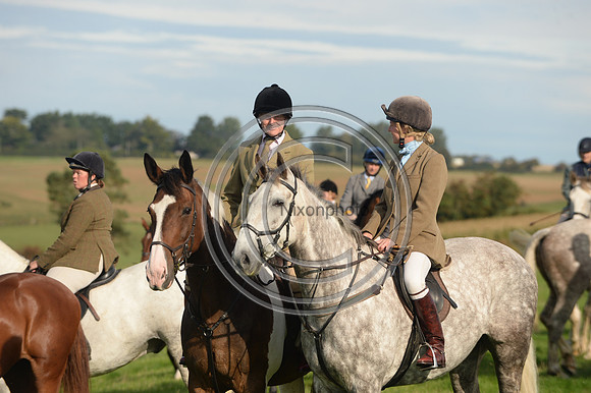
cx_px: 296
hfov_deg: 10.3
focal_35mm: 200
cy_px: 196
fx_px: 3281
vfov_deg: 6.9
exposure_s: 1/1250
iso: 320
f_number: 5
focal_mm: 200
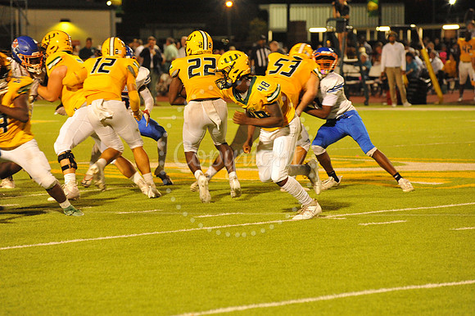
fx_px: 2637
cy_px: 158
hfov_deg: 10.3
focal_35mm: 200
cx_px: 238
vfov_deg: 6.9
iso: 6400
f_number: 5.6
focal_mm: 200
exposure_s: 1/200
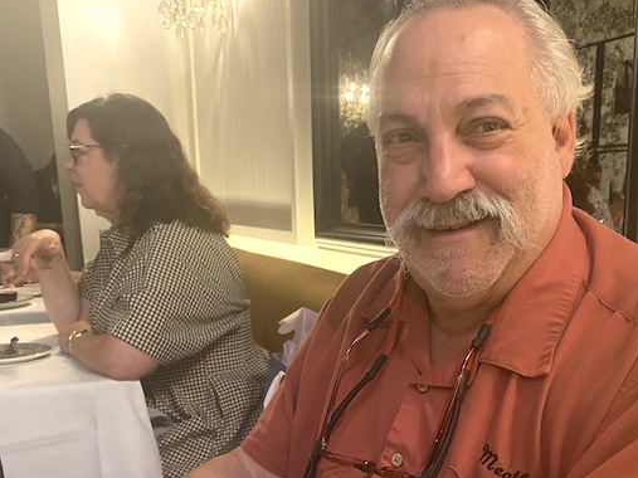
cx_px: 361
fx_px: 755
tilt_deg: -13.7
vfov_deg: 34.3
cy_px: 365
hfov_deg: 45.7
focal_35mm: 41
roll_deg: +1.3
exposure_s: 1/40
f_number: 1.8
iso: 400
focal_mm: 4.25
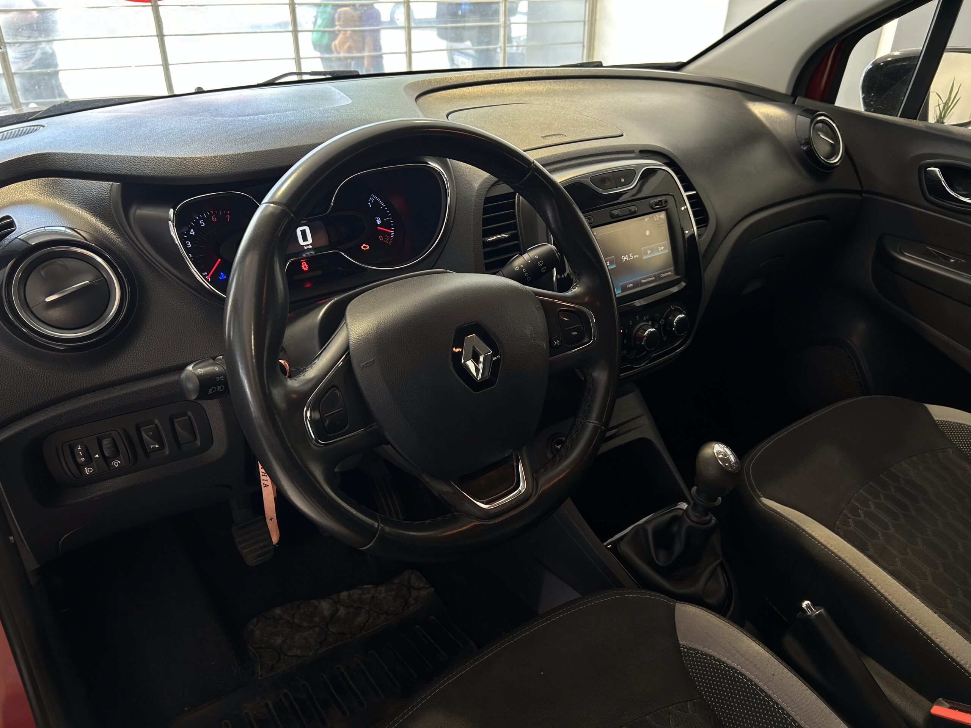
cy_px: 364
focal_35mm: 26
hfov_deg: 67.3
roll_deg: -1.0
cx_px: 486
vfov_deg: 53.1
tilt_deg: -28.3
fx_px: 729
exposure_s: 1/50
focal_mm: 5.7
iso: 80
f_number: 1.5
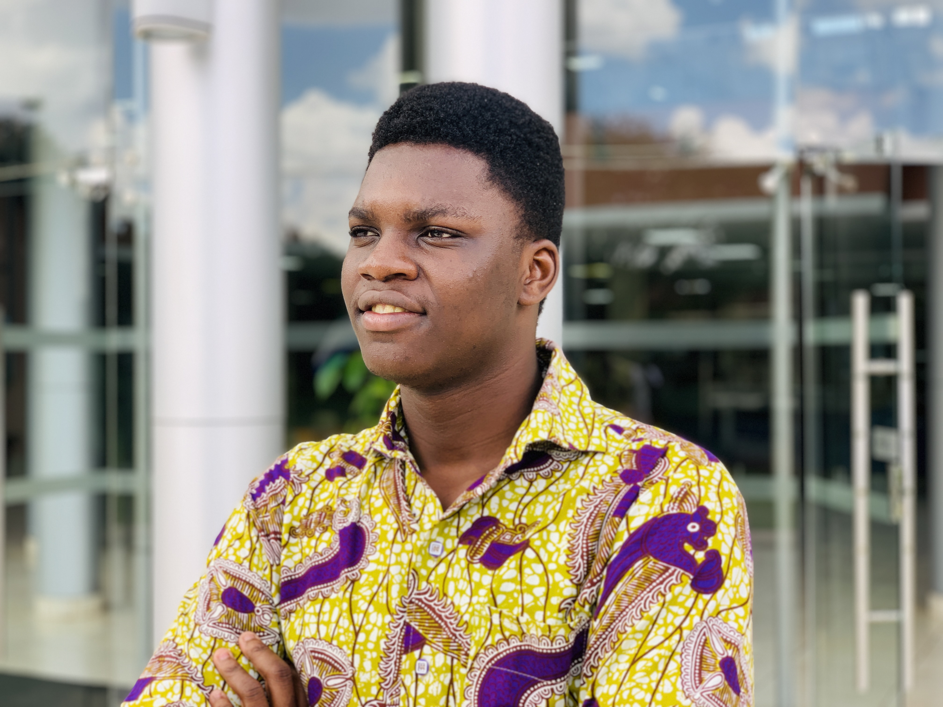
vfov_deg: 28.0
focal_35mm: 52
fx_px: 1417
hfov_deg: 36.8
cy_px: 354
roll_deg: +1.7
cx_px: 472
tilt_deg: +0.0
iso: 20
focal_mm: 6
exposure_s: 1/122
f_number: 2.4
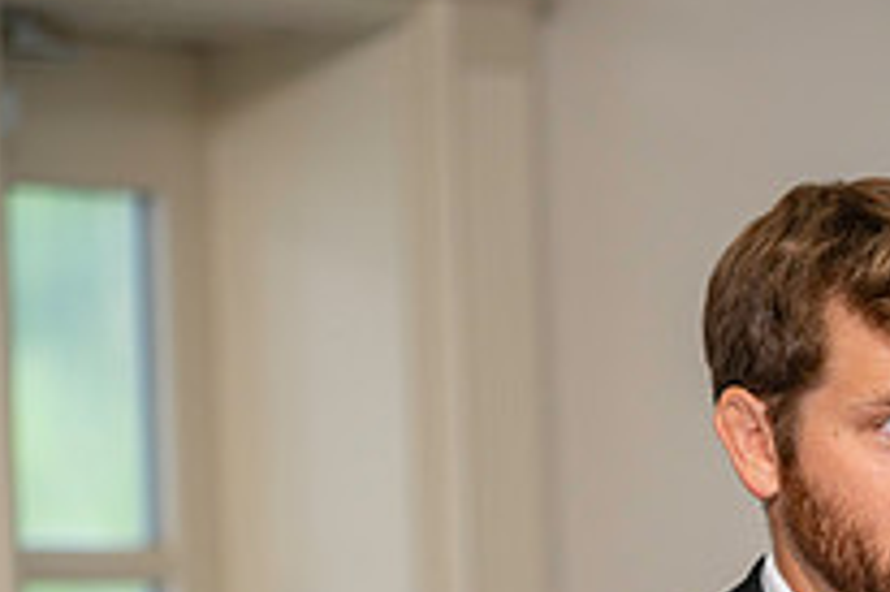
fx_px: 10770
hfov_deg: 4.7
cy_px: 661
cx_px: 743
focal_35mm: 436
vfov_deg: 3.1
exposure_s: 1/125
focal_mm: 155
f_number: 2.8
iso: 640
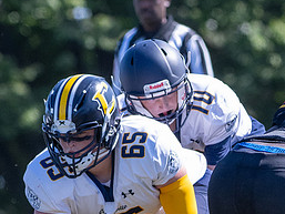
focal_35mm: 1406
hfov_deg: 1.4
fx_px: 11581
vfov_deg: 1.1
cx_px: 244
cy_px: 204
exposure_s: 1/1600
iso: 560
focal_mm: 300
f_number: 5.6
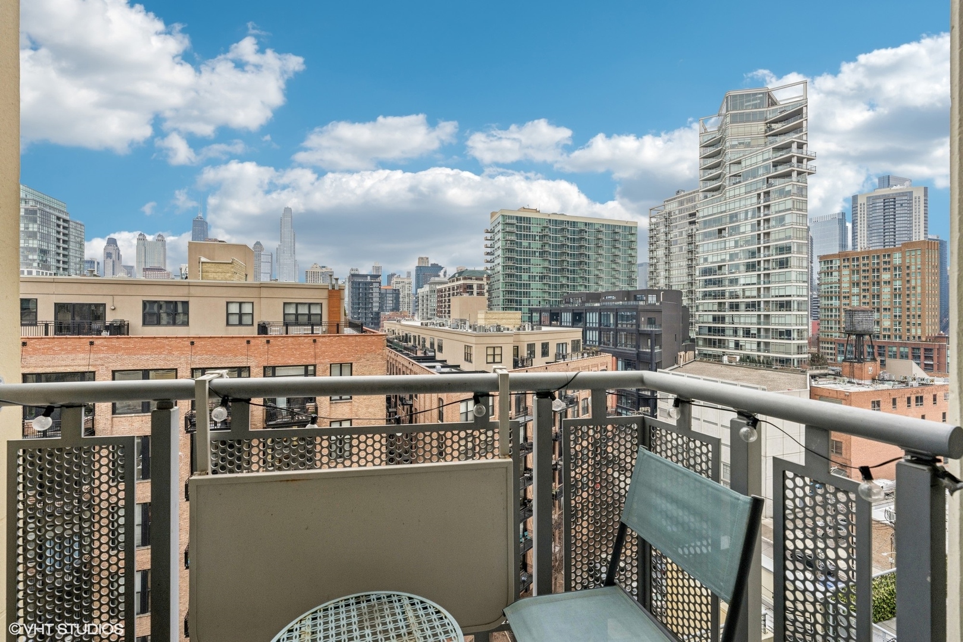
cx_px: 482
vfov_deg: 73.7
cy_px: 321
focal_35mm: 16
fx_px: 428
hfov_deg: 96.7
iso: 320
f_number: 8
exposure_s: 1/160
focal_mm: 16
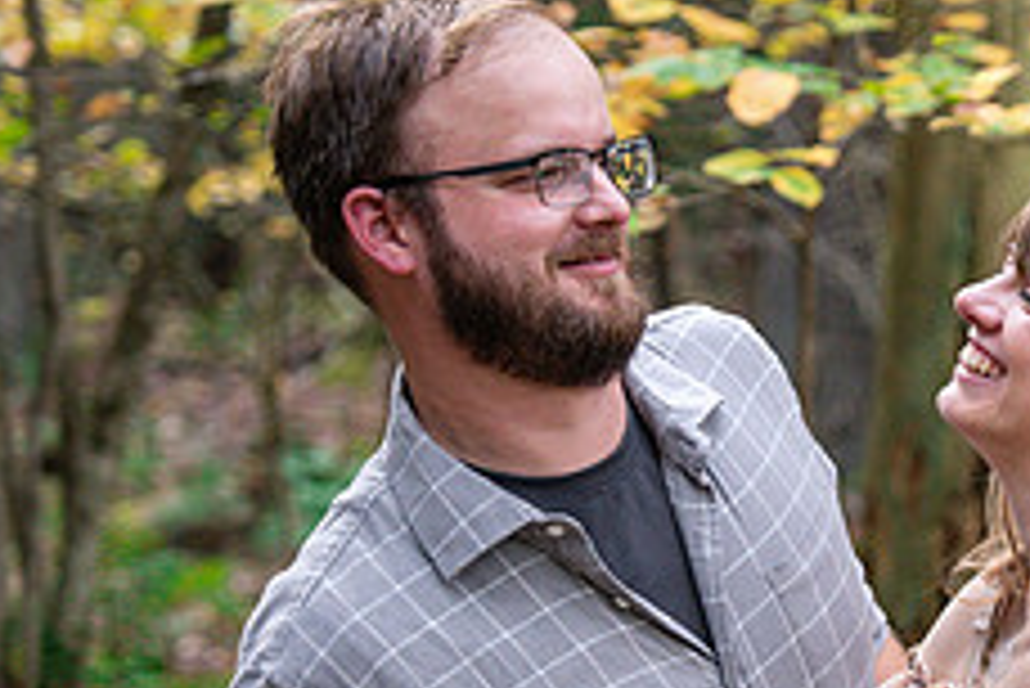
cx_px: 1219
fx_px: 4065
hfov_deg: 14.0
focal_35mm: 142
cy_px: 501
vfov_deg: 9.7
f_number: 2.8
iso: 2000
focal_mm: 56
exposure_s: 1/320
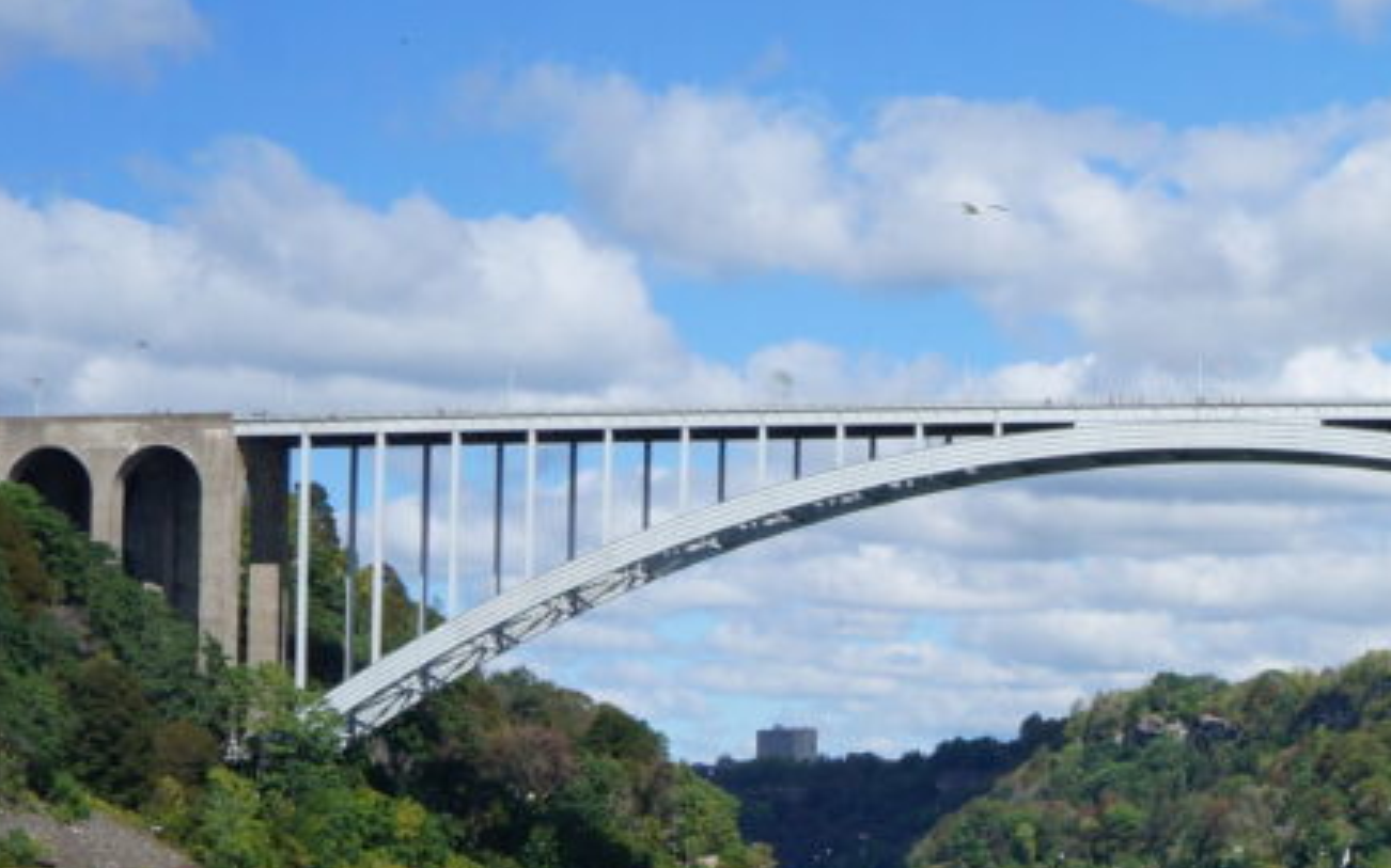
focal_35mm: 72
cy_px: 621
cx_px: 1526
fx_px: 2729
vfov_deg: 18.0
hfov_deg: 26.4
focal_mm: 20
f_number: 13
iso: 200
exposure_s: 1/320
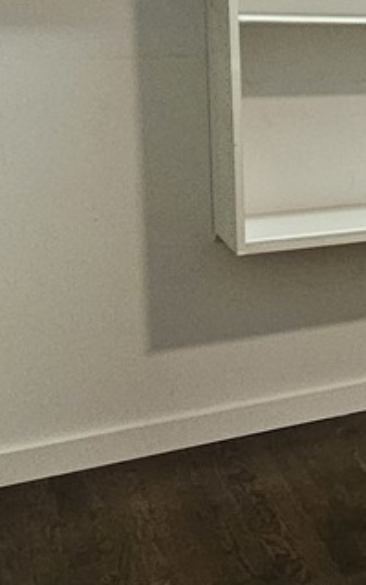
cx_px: 997
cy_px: 113
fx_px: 989
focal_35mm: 62
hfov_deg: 12.7
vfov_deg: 32.0
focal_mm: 2.2
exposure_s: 1/30
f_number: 2.2
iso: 400
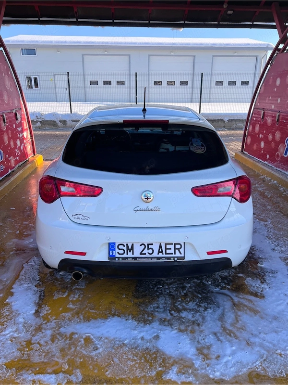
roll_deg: -1.1
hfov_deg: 53.1
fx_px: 288
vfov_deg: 67.3
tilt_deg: -17.9
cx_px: 144
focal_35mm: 26
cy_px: 192
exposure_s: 1/1266
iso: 50
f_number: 1.5
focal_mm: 5.7
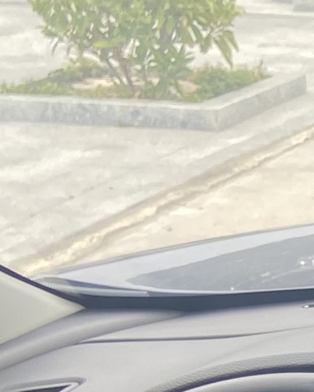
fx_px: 1825
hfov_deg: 8.3
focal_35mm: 157
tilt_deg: -25.6
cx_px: 957
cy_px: 583
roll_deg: -2.2
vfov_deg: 11.8
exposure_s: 1/135
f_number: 1.8
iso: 32
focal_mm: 4.25
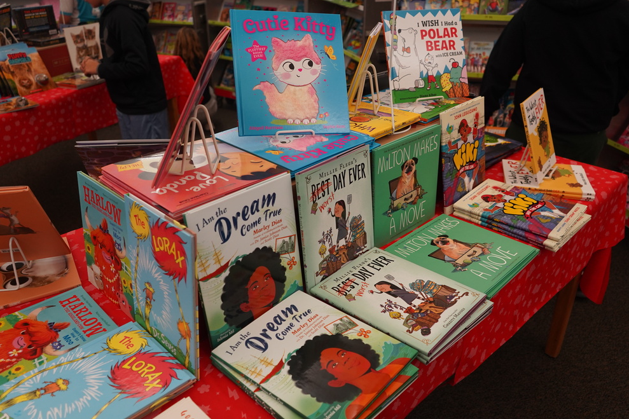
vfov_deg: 44.9
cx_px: 321
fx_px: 507
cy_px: 211
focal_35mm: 29
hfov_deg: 63.7
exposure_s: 1/160
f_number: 4
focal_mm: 28
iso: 1250
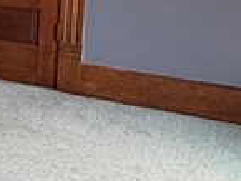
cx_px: -183
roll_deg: -2.1
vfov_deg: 14.2
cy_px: -66
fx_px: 690
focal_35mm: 99
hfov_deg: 16.7
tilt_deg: -3.8
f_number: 2.2
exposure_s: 1/121
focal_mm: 2.22
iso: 250
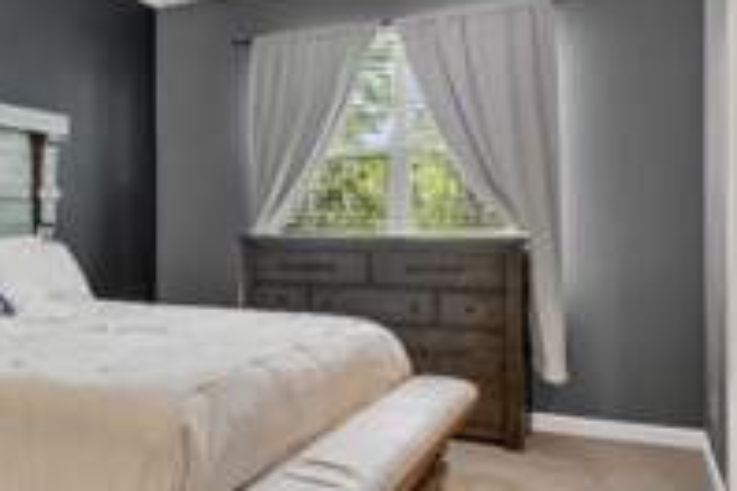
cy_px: 253
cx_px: 227
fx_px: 696
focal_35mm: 34
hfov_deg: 54.3
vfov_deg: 38.9
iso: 250
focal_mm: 14
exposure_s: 1/1.25
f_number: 9
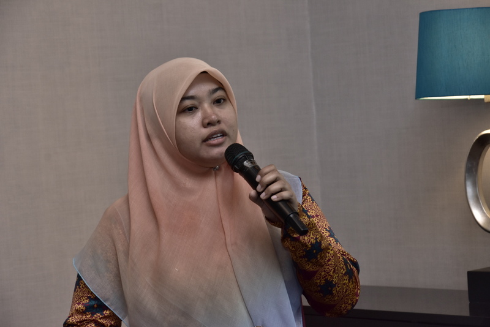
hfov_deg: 17.1
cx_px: 245
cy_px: 164
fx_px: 1634
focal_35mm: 120
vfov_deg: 11.4
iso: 1000
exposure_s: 1/50
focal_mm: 80
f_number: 6.3
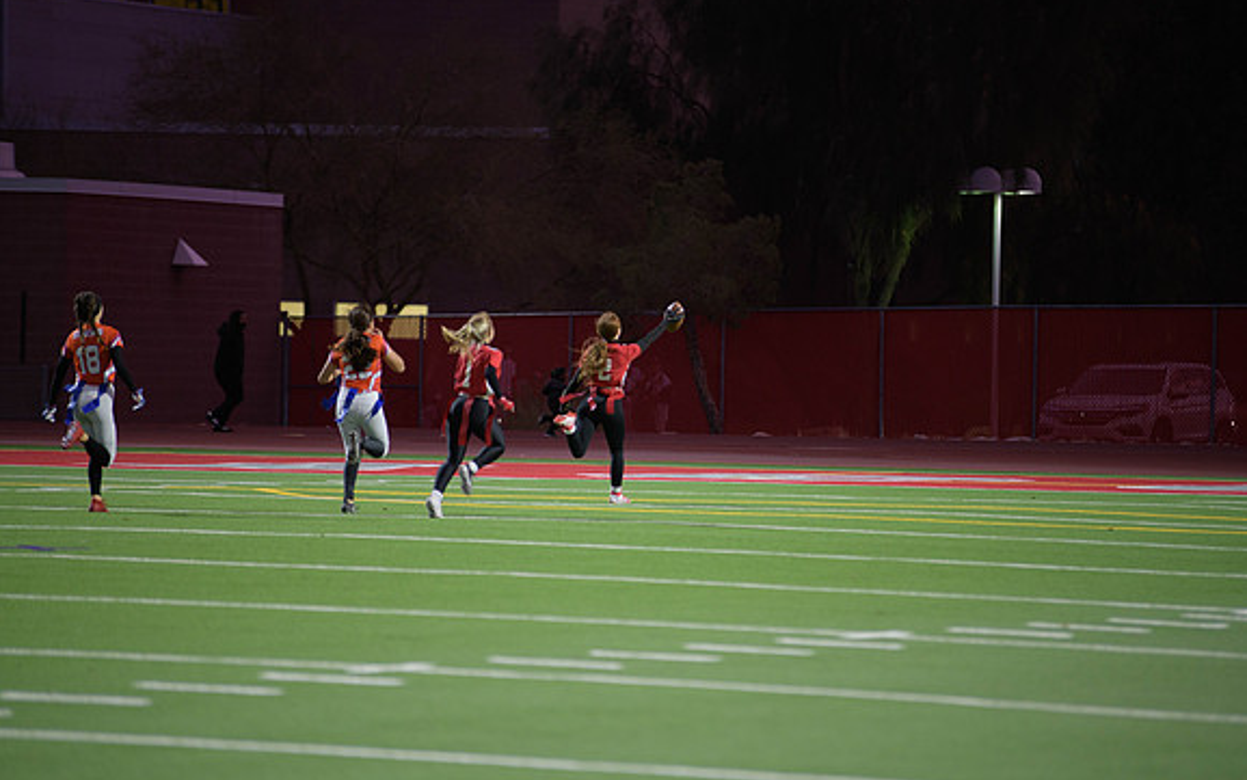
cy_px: 405
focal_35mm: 205
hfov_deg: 10.2
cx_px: 625
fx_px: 6969
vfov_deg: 6.4
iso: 1000
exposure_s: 1/200
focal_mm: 200
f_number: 2.8
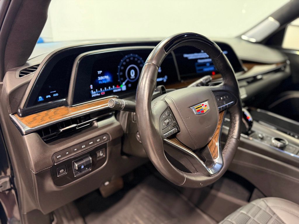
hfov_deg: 71.6
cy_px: 112
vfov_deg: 56.8
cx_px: 150
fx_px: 207
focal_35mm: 24
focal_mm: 6.76
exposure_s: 1/60
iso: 250
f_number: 1.78
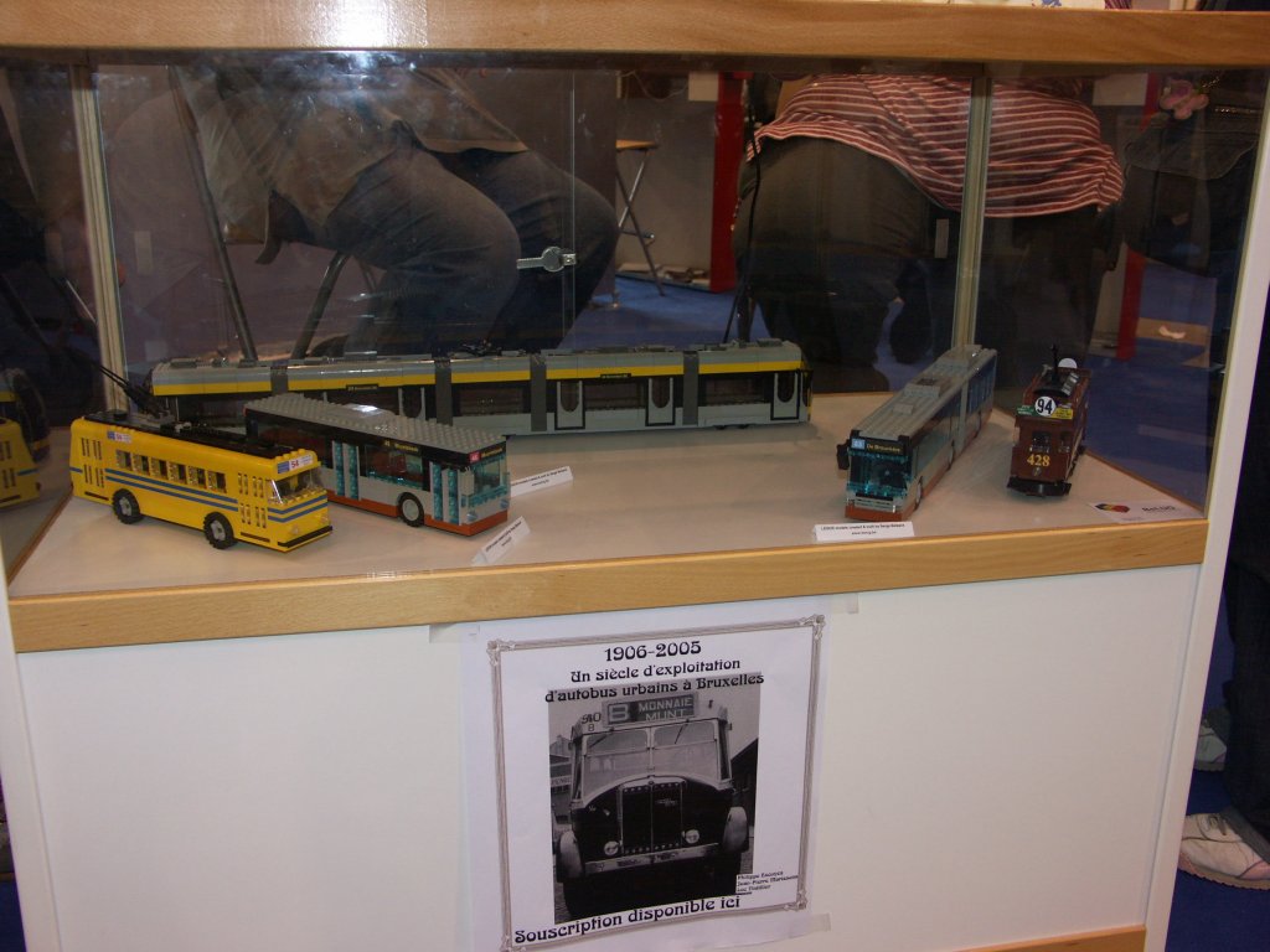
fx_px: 1211
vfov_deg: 42.9
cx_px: 635
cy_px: 476
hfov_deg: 55.4
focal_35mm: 33
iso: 160
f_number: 2.8
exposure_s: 1/50
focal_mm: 8.45
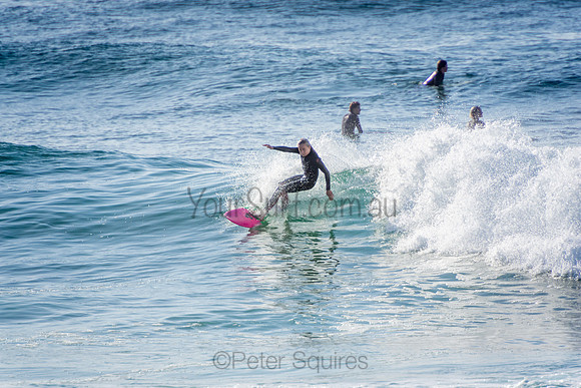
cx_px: 290
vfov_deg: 2.3
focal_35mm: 600
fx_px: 9685
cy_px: 194
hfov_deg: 3.4
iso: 180
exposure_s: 1/2000
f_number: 5.6
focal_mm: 400
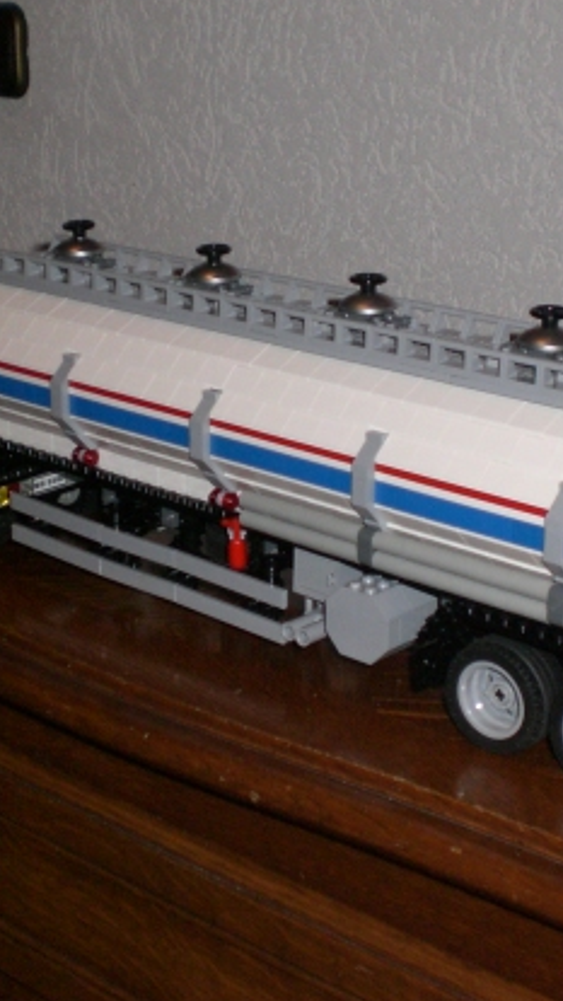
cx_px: 307
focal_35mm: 64
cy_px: 440
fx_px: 1698
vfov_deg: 32.8
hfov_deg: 18.8
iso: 200
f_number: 3.1
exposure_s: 1/60
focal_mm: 6.3
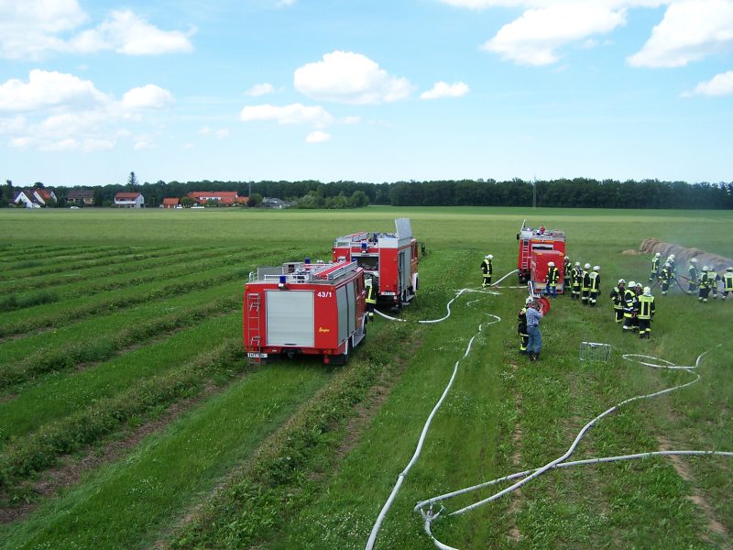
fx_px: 805
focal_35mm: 38
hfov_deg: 49.0
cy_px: 275
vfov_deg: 37.7
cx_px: 366
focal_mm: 6.3
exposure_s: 1/640
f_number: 2.8
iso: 80
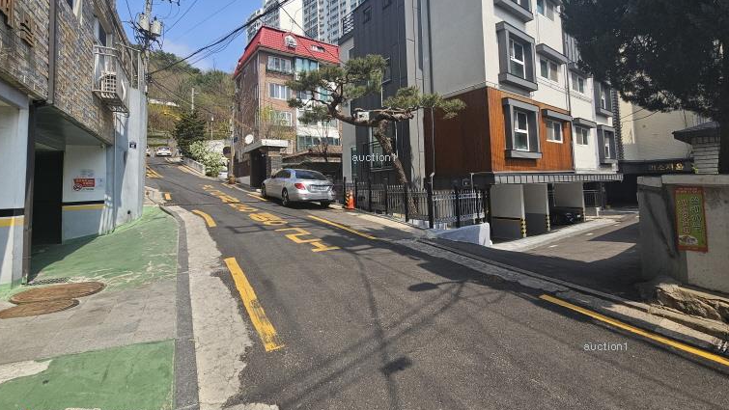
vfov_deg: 69.8
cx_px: 374
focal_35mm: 15
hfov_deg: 103.0
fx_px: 290
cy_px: 164
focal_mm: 2.2
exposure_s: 1/1497
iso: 50
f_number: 2.2
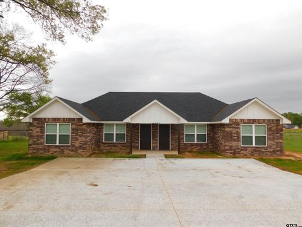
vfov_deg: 56.8
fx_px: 209
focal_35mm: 24
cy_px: 114
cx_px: 151
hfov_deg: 71.6
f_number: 3
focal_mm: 4.1
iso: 125
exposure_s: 1/400
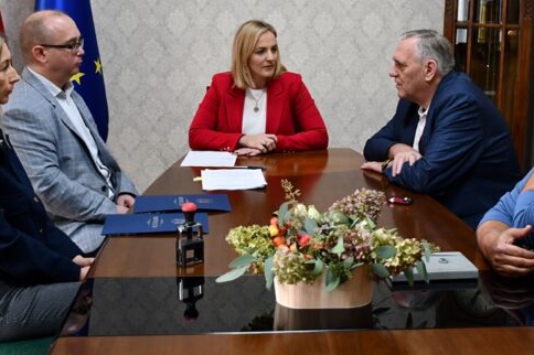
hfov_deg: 36.8
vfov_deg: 24.9
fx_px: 800
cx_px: 298
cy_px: 125
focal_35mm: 54
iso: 1400
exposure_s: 1/125
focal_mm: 23
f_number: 3.8
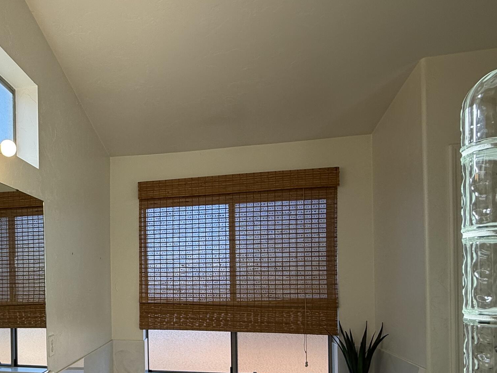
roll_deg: +0.5
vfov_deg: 47.8
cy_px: 281
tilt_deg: +0.4
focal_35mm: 28
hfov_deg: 59.7
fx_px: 402
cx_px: 119
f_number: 2.2
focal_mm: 2.22
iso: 64
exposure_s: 1/249
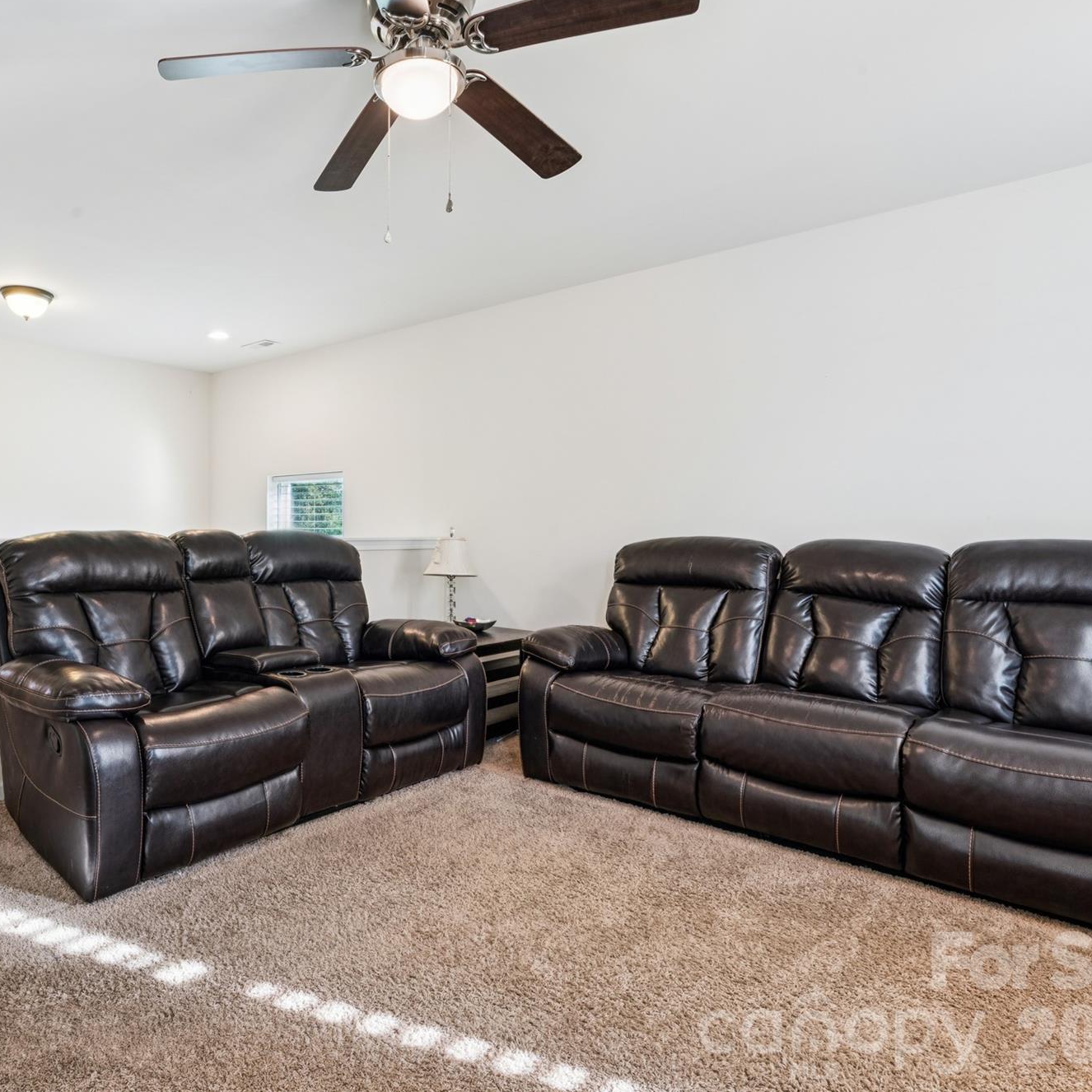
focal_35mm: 21
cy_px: 532
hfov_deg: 69.1
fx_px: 759
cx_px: 351
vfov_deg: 71.5
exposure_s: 1/2.5
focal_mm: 16.2
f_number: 13
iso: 200
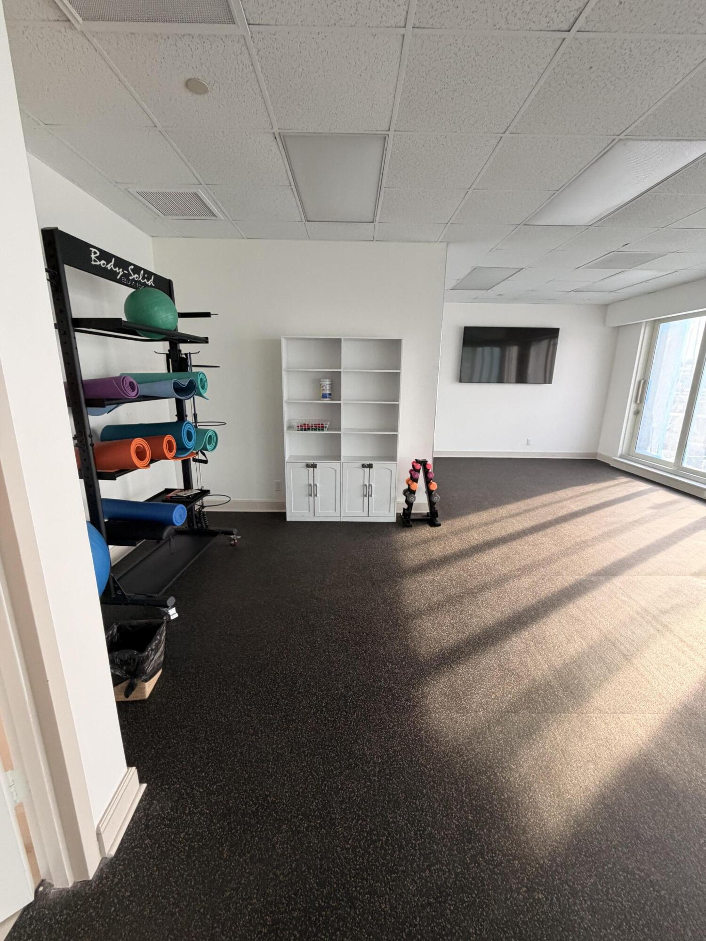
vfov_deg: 102.1
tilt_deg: -14.3
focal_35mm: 14
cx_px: 353
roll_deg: -0.1
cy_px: 470
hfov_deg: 85.7
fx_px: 381
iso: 320
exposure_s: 1/110
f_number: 2.2
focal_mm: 2.22
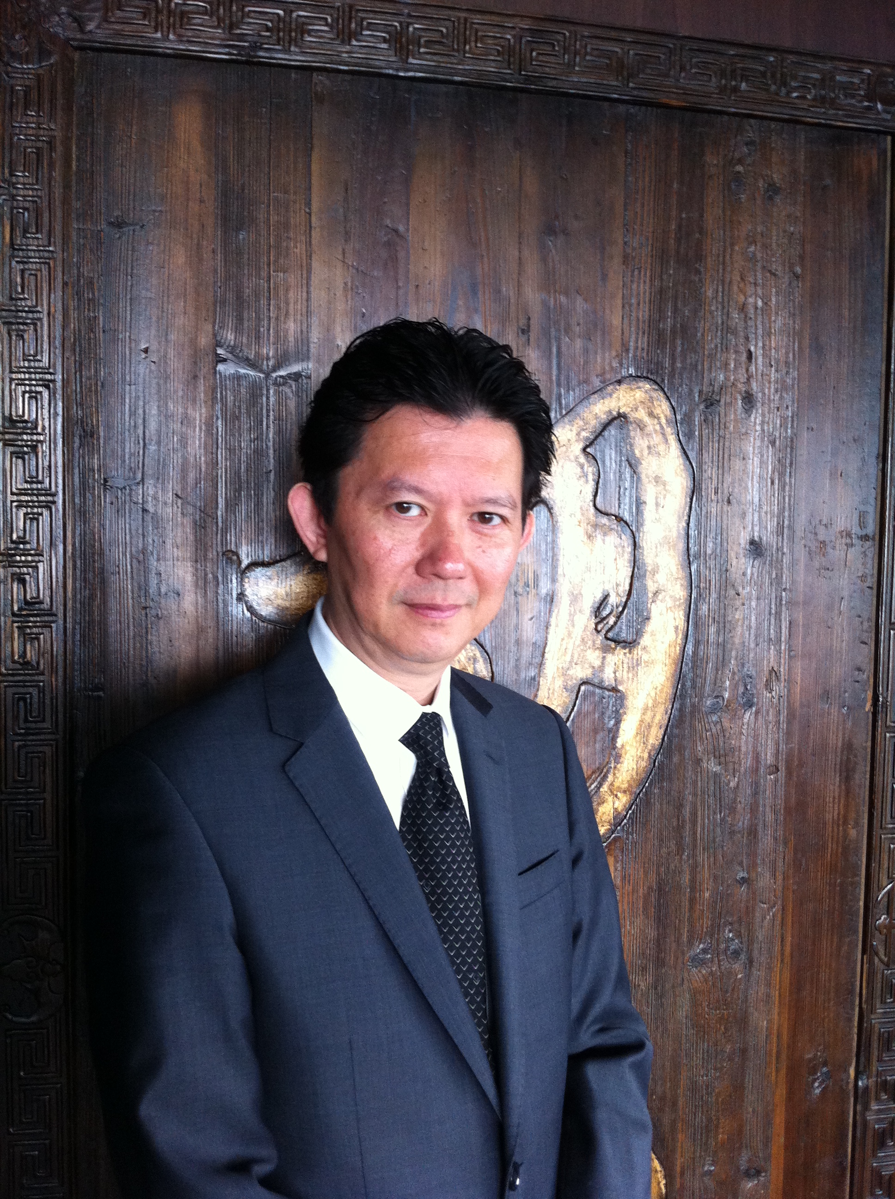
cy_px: 600
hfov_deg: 40.6
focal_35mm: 35
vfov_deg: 52.7
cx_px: 448
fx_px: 1210
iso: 160
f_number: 2.8
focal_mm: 3.85
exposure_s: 1/15
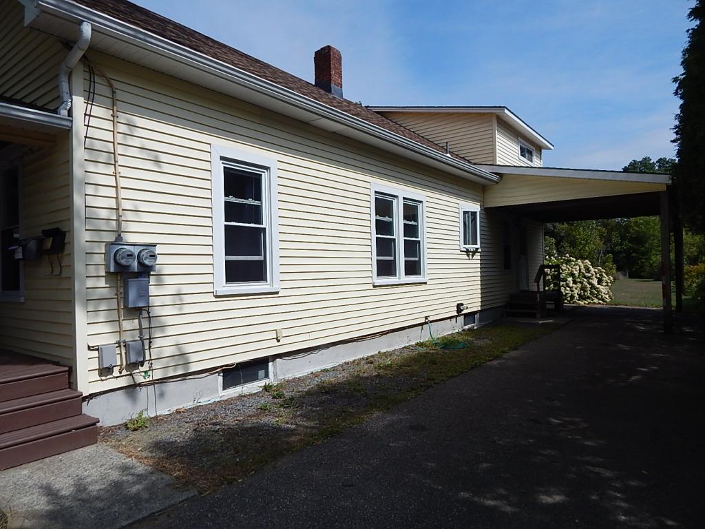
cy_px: 264
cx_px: 352
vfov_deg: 61.1
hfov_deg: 76.4
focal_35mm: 22
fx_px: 448
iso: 125
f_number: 6
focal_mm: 4
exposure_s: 1/1000
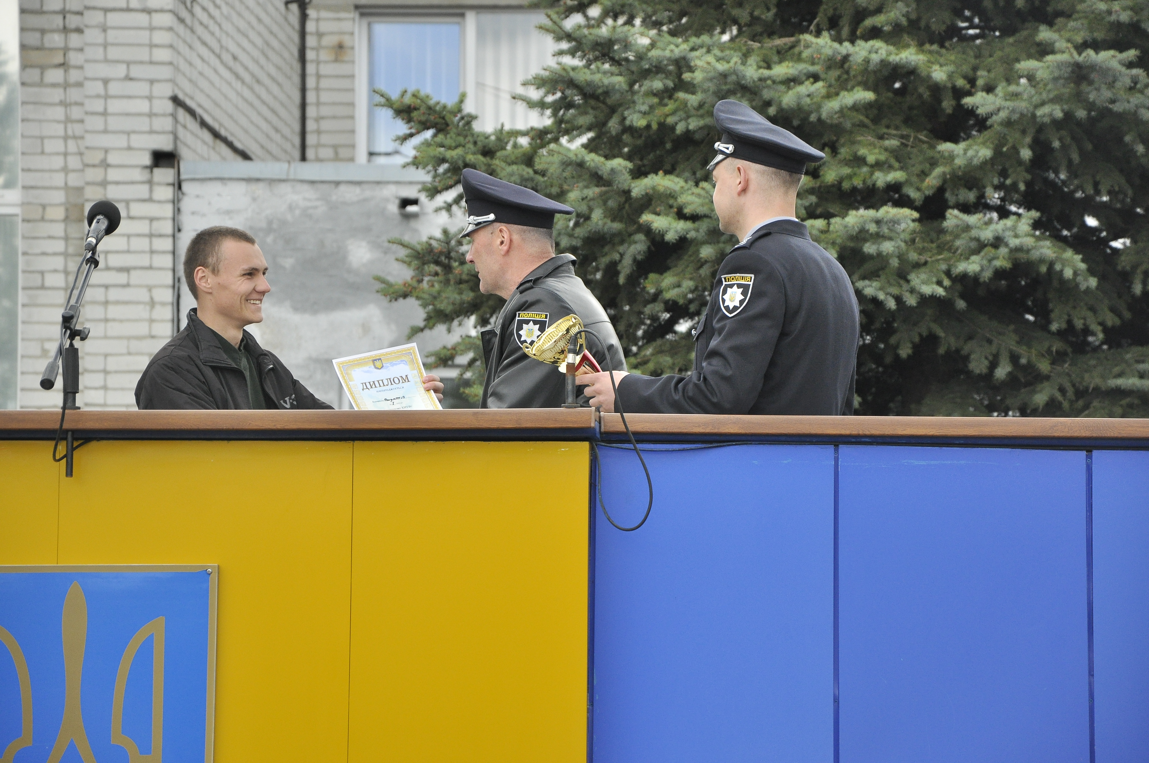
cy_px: 382
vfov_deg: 8.7
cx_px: 574
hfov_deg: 13.1
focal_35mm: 158
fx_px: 5021
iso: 800
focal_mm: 105
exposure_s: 1/640
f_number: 6.3
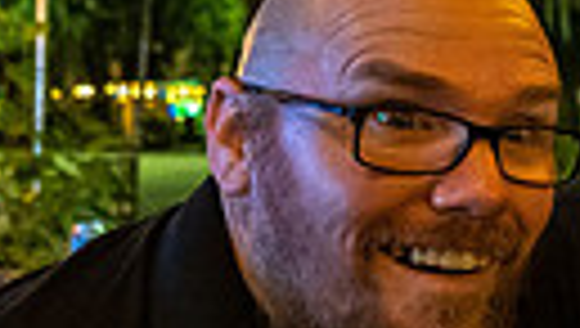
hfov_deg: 22.4
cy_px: 106
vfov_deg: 18.3
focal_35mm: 66
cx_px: 985
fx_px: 1017
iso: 3200
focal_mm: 14
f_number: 2.8
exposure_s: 1/80
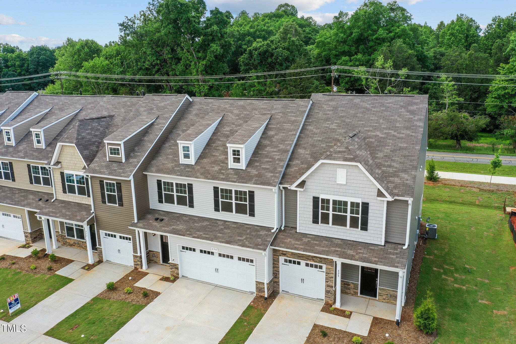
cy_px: 172
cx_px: 258
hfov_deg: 65.5
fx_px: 401
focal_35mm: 28
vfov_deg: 46.4
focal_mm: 10.26
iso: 100
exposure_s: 1/200
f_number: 5
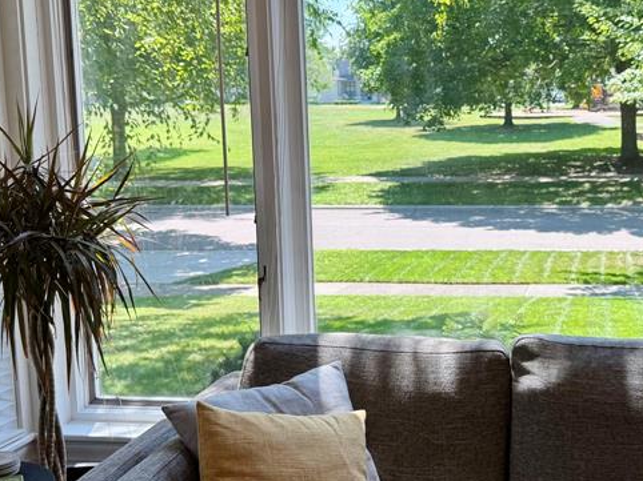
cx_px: 540
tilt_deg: -9.0
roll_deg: +0.0
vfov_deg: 28.5
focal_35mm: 51
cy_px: 231
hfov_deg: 35.9
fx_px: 947
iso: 80
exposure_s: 1/451
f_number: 1.78
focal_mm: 6.76
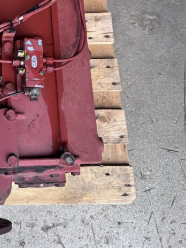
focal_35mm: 53
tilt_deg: -71.1
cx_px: -7
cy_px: 22
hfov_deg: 25.9
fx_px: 380
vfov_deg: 34.1
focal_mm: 6.76
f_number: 1.78
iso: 80
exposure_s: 1/514
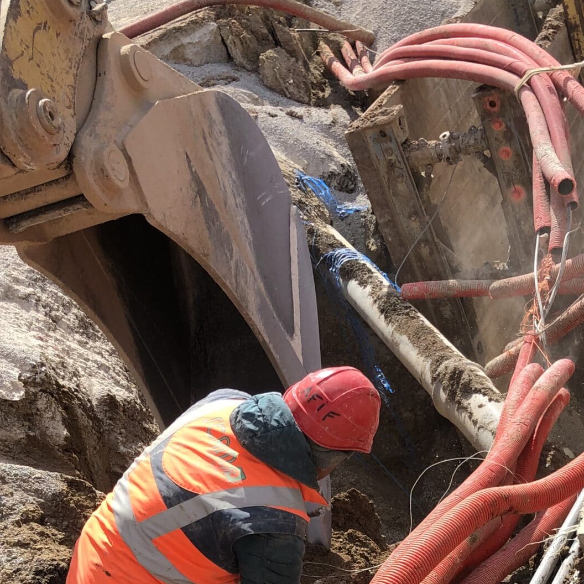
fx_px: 1145
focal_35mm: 60
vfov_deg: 26.4
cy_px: 641
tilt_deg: -35.2
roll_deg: +24.7
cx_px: 412
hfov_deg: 28.3
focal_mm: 3.99
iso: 20
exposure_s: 1/1116
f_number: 1.8
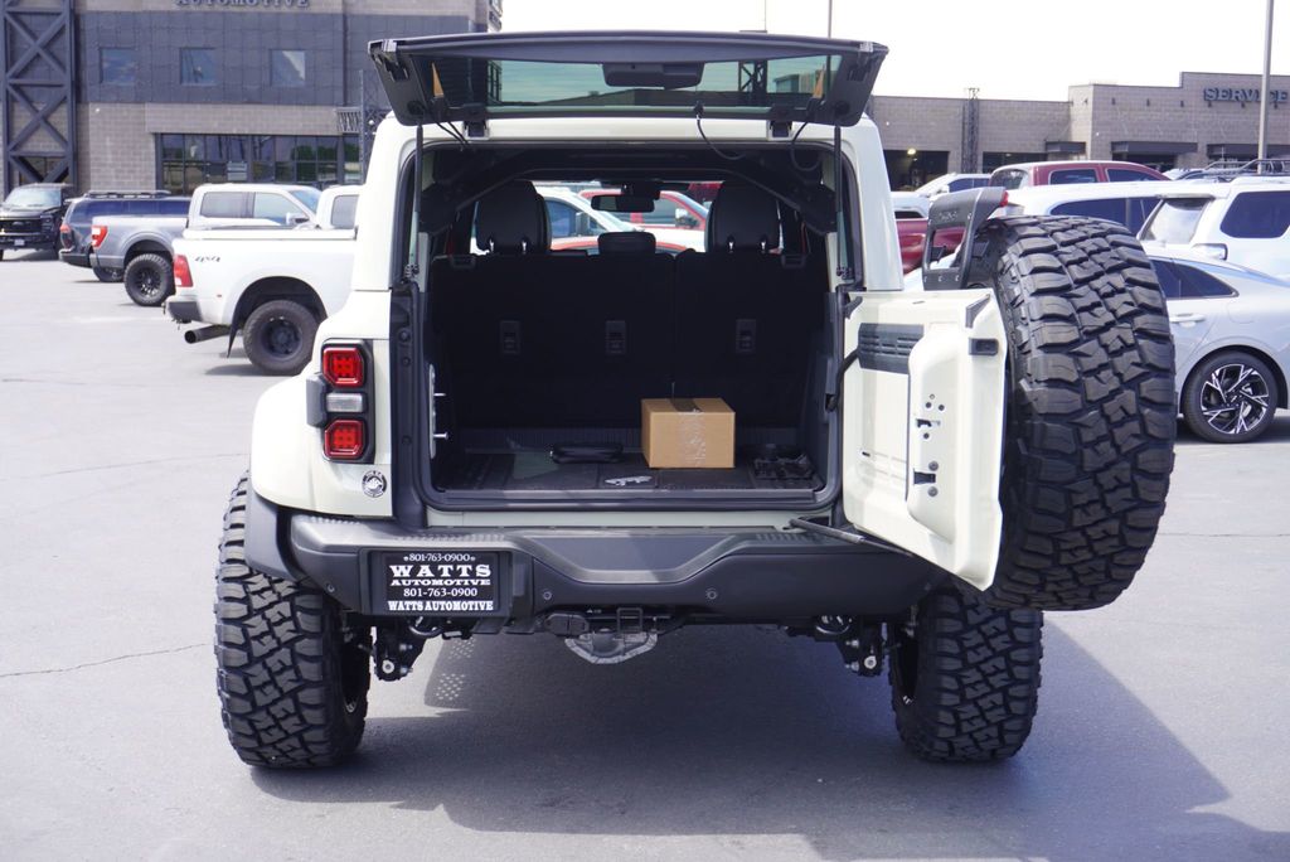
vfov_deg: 25.8
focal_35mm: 52
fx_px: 1882
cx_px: 645
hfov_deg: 37.8
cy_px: 431
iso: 100
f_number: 6.3
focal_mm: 35
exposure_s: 1/80
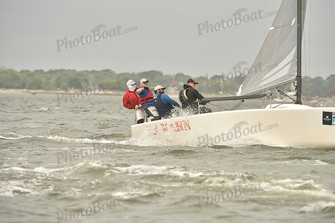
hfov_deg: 5.2
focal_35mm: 400
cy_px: 112
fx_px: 3723
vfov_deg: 3.4
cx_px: 168
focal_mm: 400
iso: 400
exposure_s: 1/1000
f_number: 8
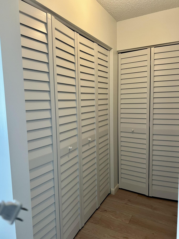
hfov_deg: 53.1
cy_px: 120
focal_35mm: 26
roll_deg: +1.6
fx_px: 179
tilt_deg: -5.4
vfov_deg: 67.3
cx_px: 90
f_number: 1.5
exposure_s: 1/60
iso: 100
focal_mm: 5.7
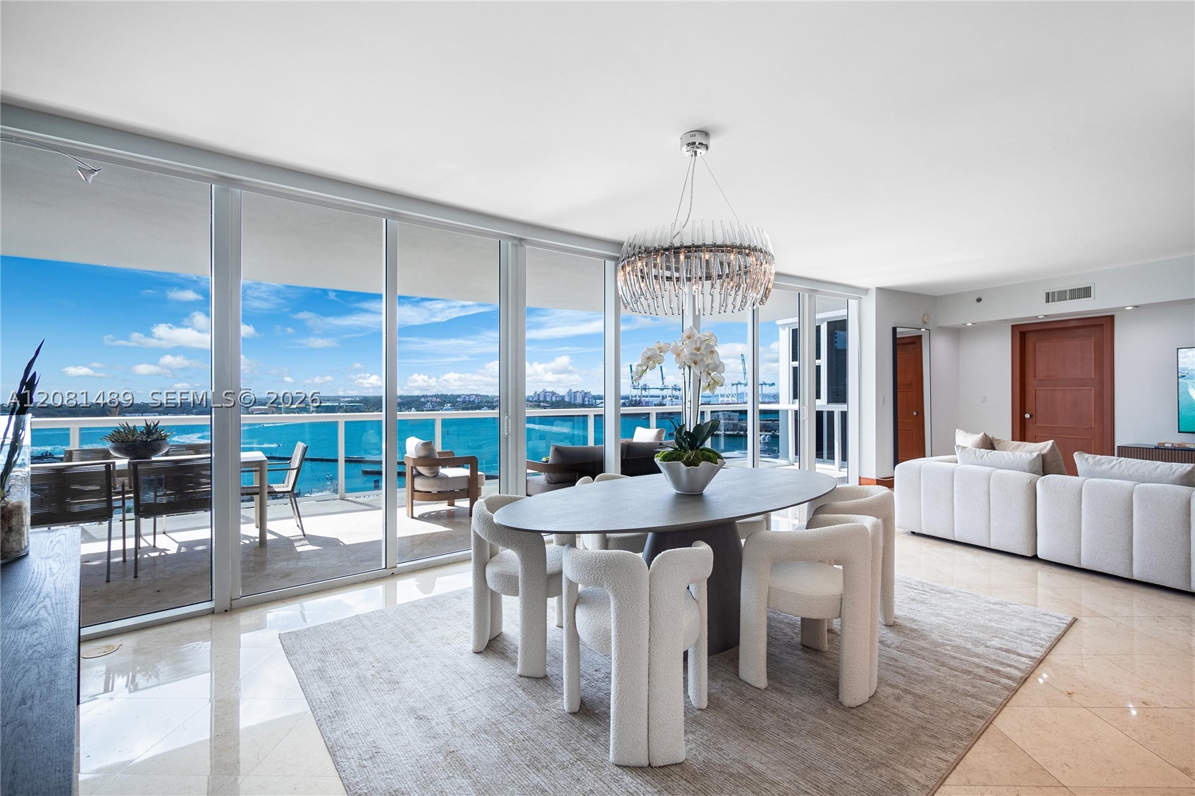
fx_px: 531
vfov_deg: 73.7
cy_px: 398
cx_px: 598
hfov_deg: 96.7
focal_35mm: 16
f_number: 4.5
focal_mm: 8
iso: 100
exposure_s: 1/50
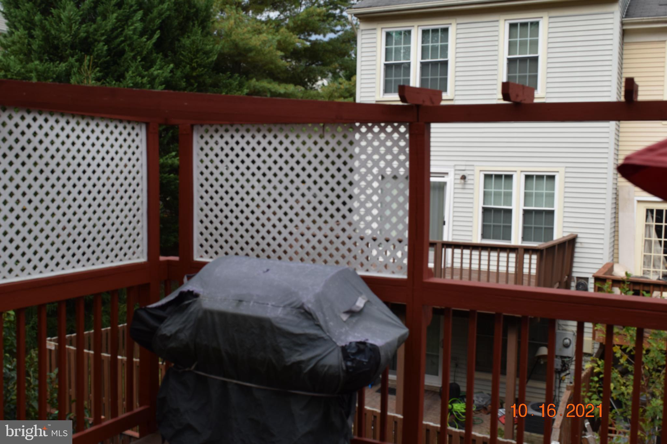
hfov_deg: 49.6
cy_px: 222
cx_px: 334
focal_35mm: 39
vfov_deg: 34.2
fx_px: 722
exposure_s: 1/320
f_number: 9
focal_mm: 26
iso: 200
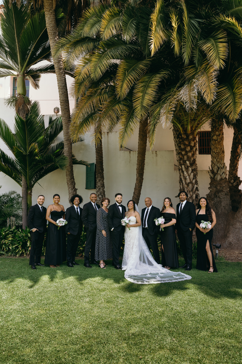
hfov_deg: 46.4
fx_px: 282
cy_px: 182
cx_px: 121
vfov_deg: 65.5
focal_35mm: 28
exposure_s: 1/125
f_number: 6.3
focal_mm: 28
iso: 160
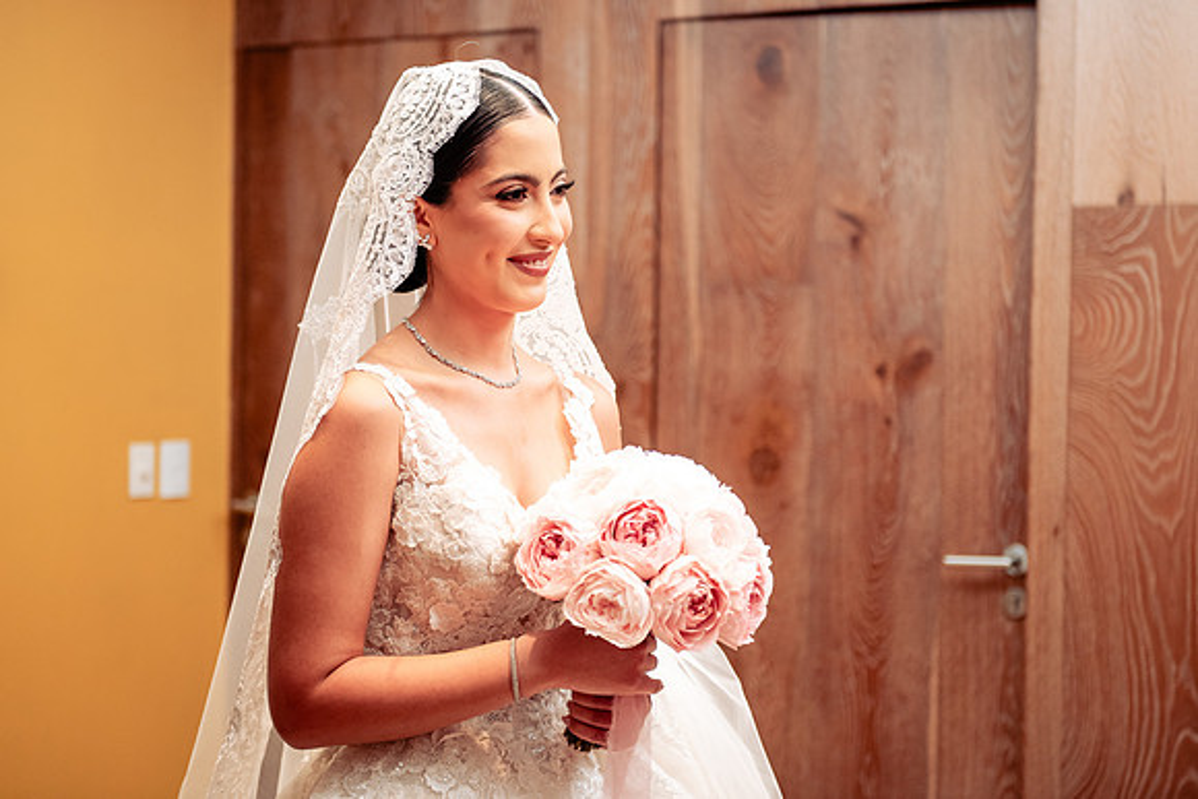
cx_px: 599
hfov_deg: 31.0
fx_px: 2163
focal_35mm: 65
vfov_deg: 20.9
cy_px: 385
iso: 1250
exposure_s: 1/250
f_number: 3.5
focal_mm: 62
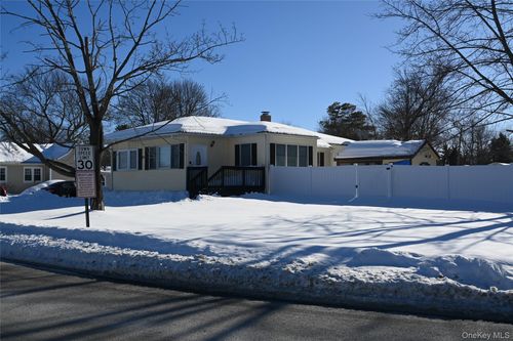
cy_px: 170
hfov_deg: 55.1
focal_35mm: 34
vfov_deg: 38.3
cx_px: 256
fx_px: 491
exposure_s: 1/500
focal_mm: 23
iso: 100
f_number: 8
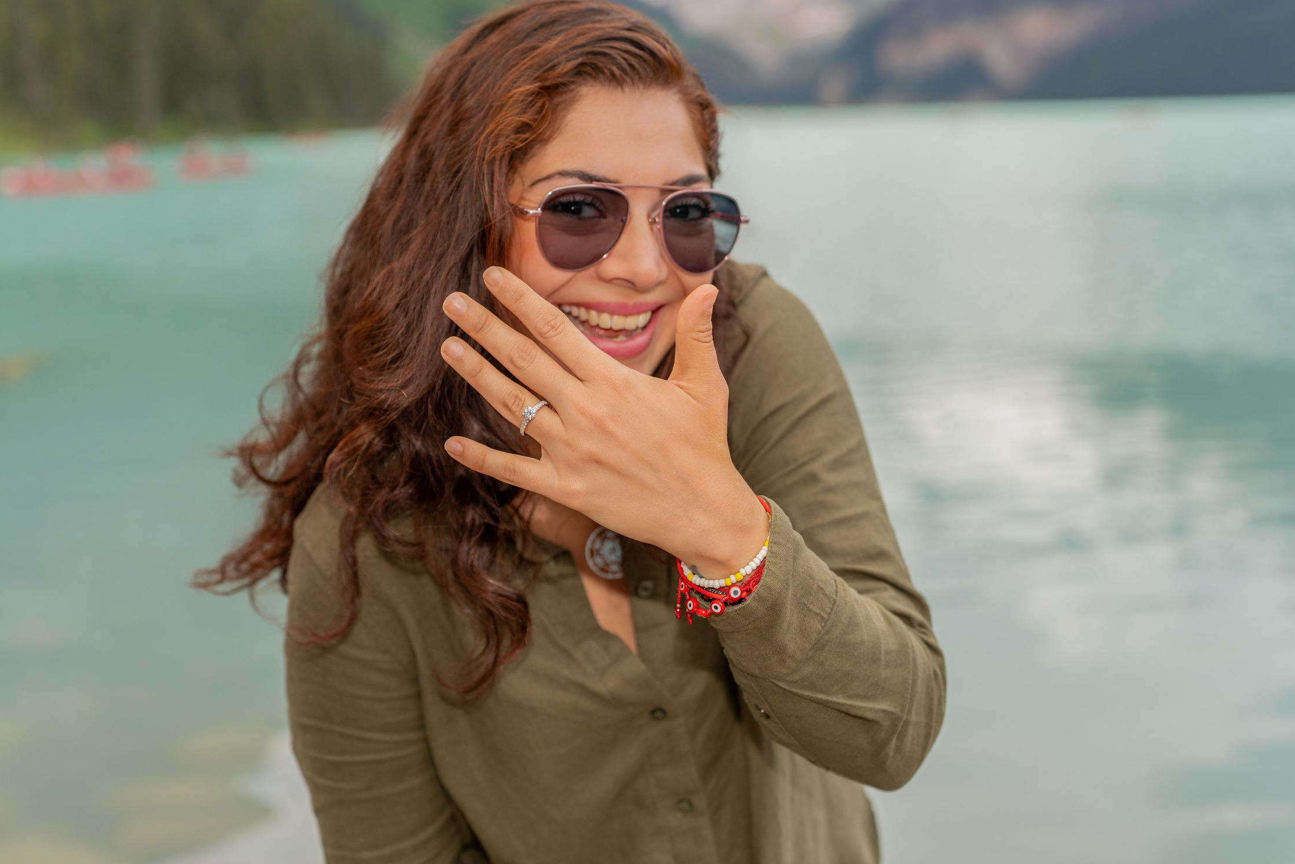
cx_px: 698
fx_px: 1907
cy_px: 391
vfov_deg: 25.5
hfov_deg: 37.5
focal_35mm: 53
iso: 160
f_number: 3.2
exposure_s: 1/400
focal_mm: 46
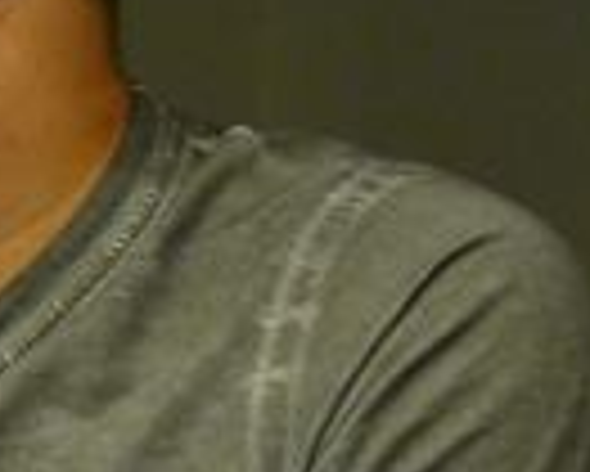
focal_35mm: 195
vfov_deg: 7.9
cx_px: -360
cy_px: 193
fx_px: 3408
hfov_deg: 9.5
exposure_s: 1/20
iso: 400
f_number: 2.5
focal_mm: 8.8
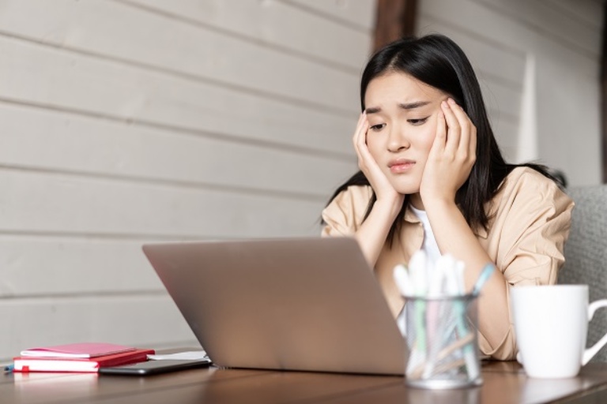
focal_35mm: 55
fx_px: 927
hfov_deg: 36.2
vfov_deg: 24.6
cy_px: 202
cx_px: 304
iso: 400
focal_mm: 55
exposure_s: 1/200
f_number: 2
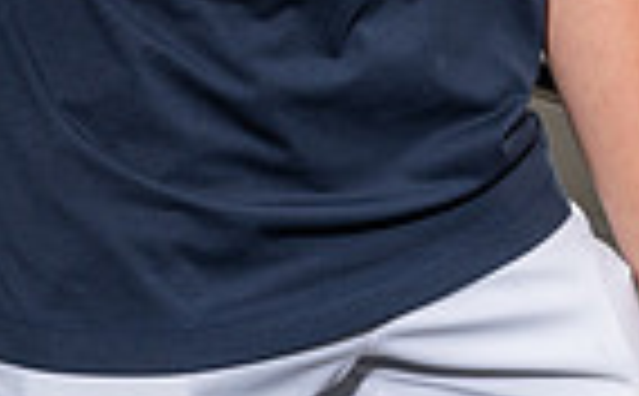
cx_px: 270
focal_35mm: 149
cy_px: -567
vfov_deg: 8.1
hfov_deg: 14.1
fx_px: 2589
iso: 200
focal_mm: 46
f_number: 8
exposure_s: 1/160
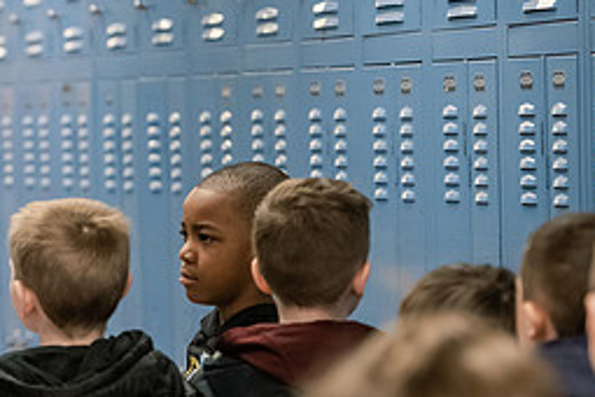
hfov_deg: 7.2
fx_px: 4694
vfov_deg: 4.8
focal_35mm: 284
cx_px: 0
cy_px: 253
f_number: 3.2
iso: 3200
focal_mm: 125
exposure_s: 1/200
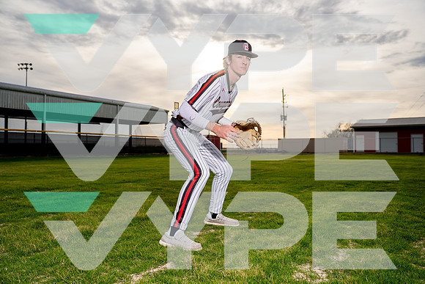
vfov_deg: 45.0
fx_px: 342
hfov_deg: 63.6
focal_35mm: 29
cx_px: 212
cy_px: 142
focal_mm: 29
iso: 100
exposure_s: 1/1000
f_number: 4
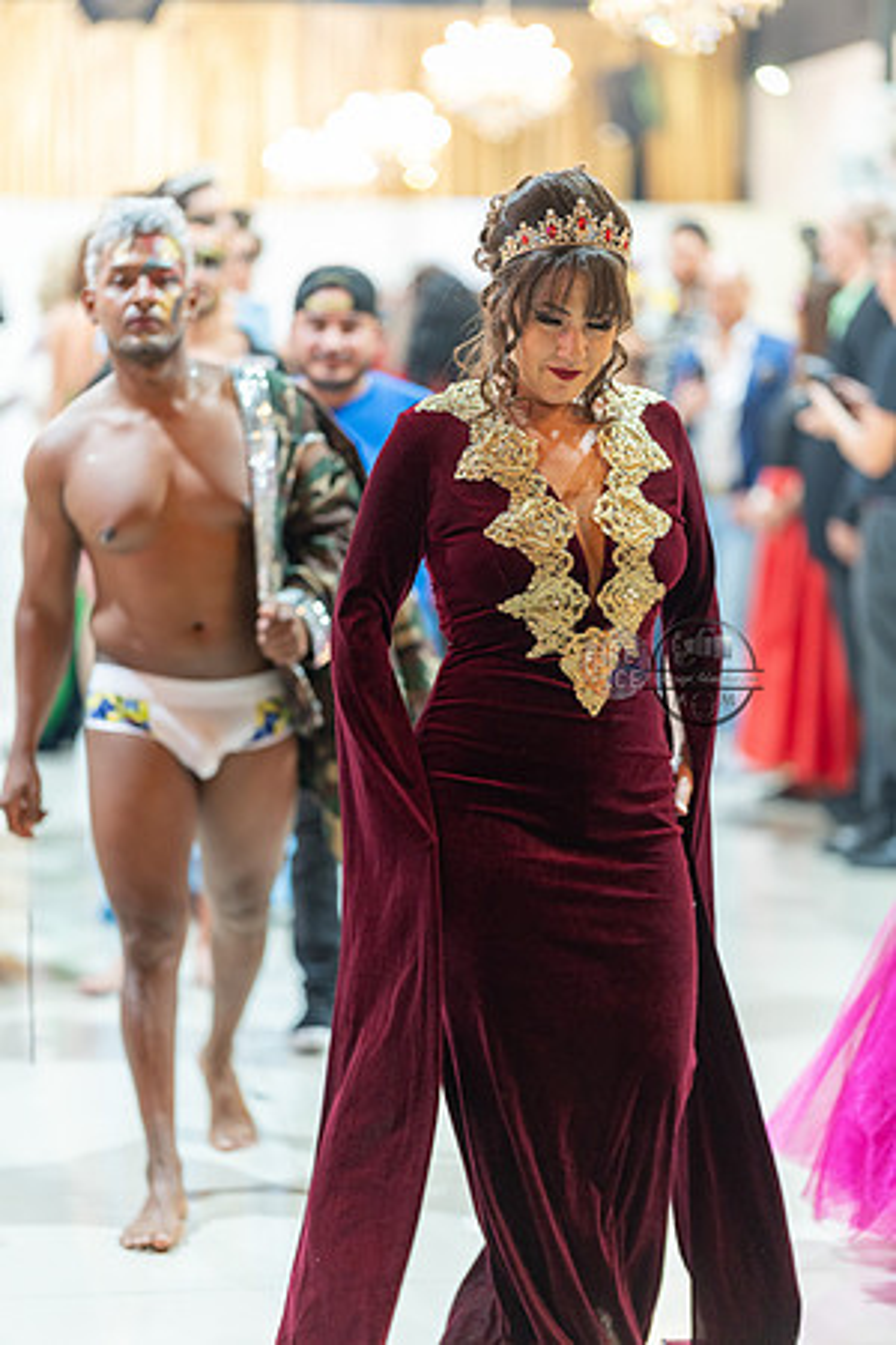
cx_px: 448
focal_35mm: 85
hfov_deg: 16.1
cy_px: 672
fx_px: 3173
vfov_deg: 23.9
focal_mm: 85
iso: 800
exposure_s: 1/160
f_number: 1.4
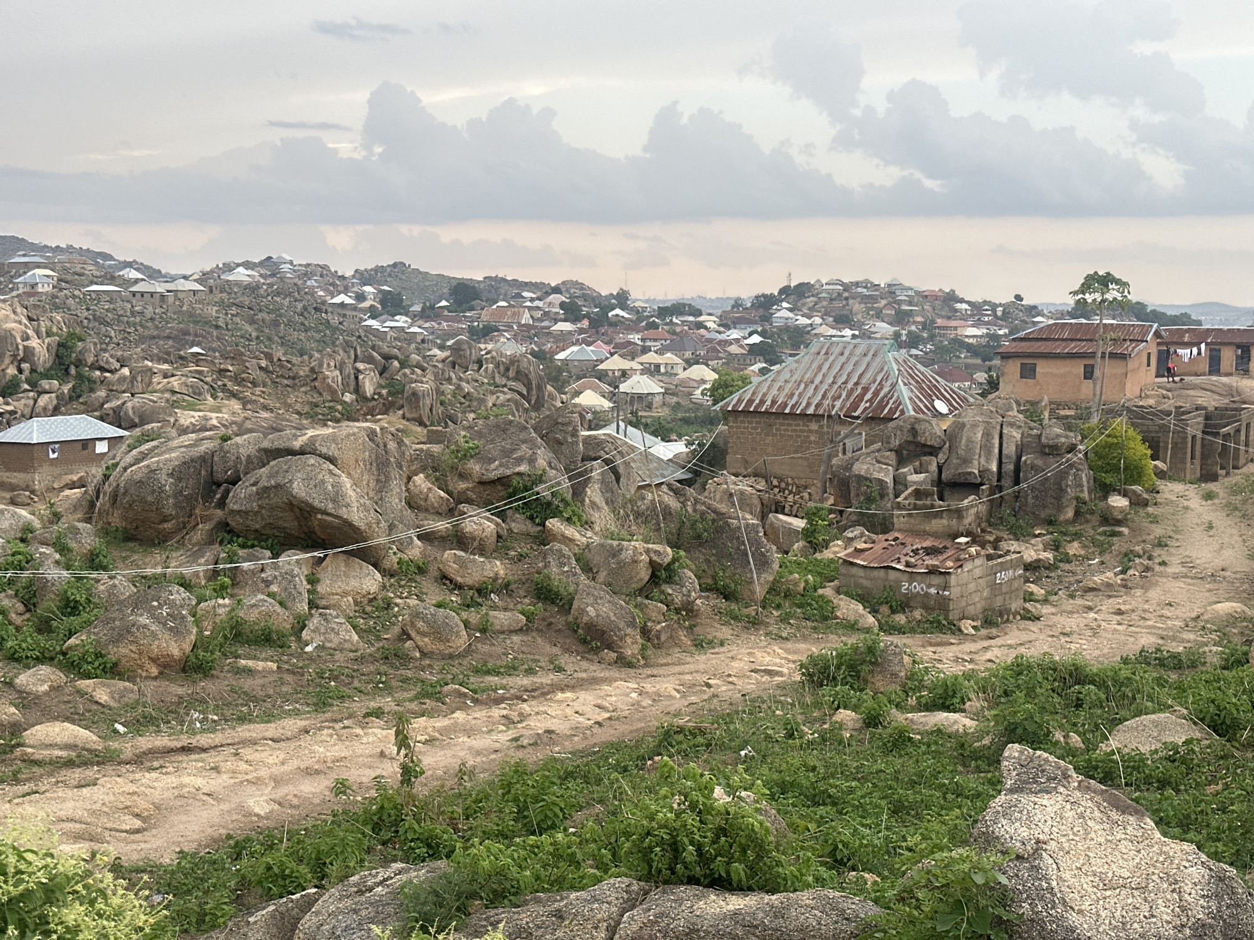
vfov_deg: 30.3
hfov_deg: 39.7
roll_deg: -0.4
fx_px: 1739
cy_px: 470
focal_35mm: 48
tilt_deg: -6.5
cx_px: 627
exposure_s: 1/206
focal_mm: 6.86
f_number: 1.78
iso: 64
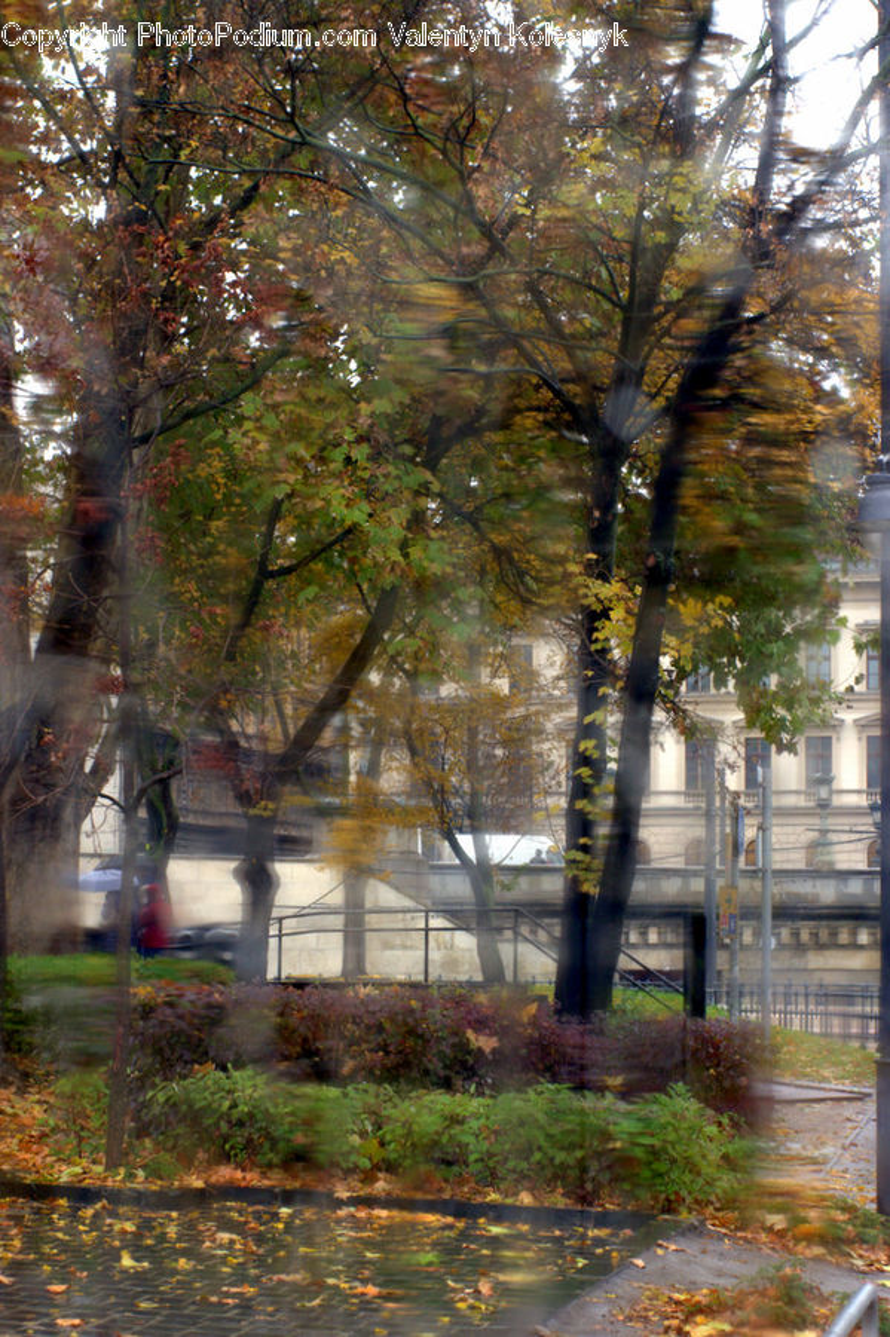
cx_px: 445
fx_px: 2784
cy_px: 668
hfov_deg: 18.2
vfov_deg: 27.0
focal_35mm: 75
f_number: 6.3
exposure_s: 1/100
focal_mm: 50
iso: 400
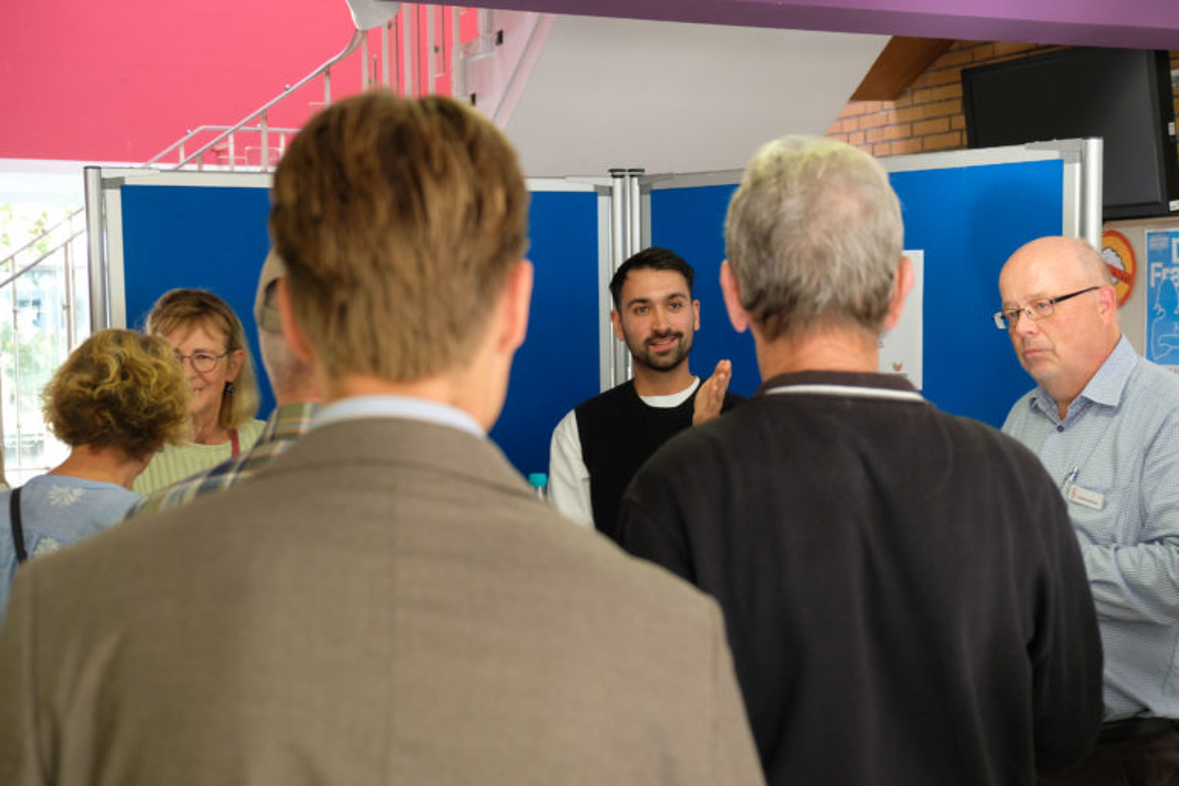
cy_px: 393
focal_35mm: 51
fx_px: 1670
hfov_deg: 38.9
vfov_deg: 26.5
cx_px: 590
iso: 1000
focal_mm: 34.3
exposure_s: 1/60
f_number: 3.6
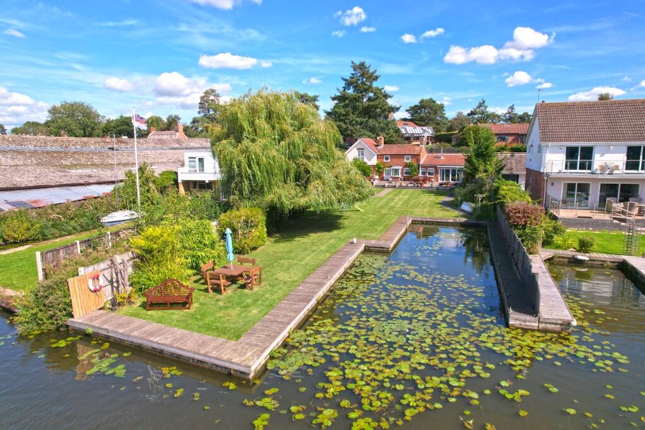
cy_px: 215
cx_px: 322
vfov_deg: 57.2
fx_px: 394
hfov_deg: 78.6
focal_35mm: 22
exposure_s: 1/250
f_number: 2.8
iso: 100
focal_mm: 8.38
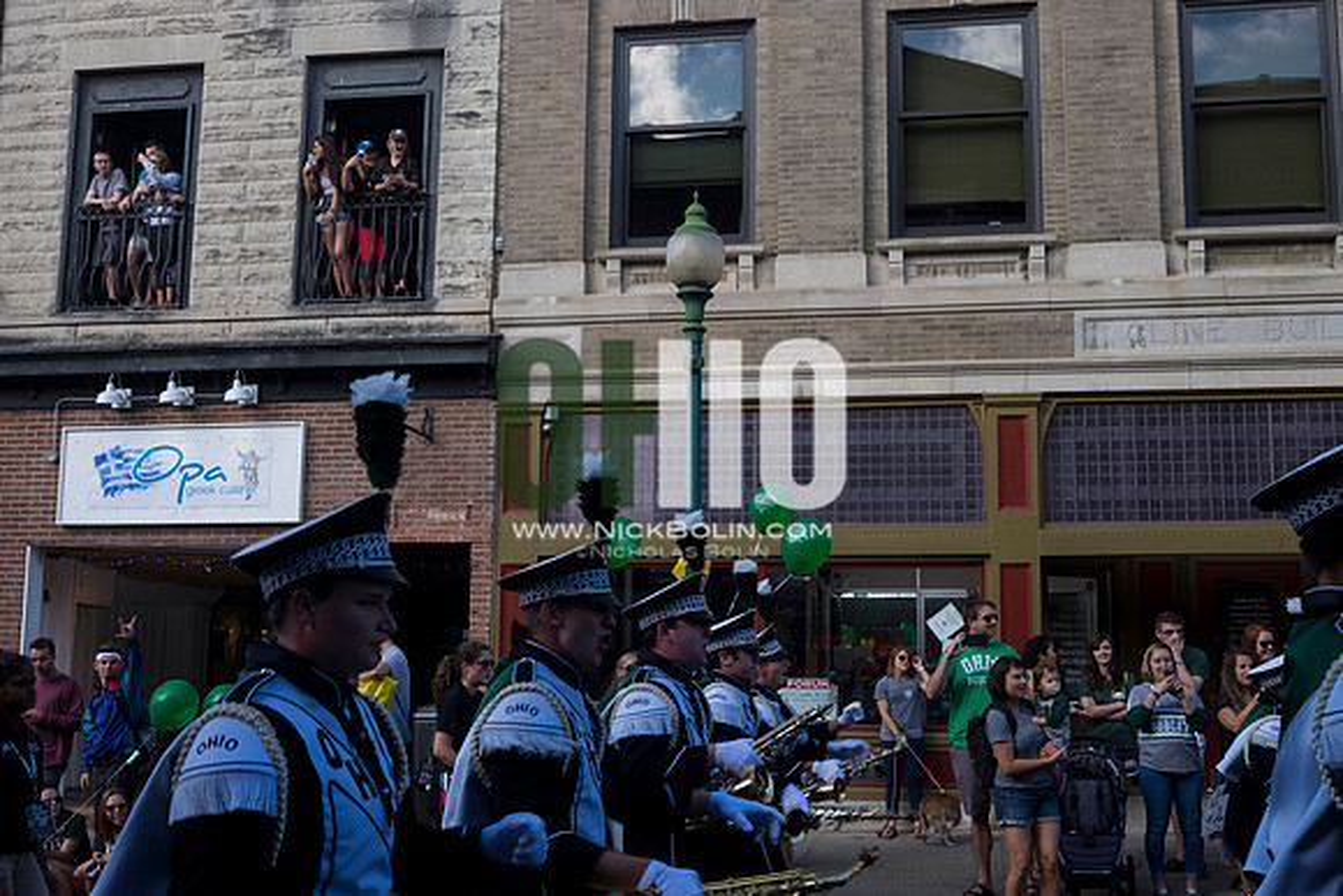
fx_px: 1530
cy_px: 448
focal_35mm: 41
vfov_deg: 32.6
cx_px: 672
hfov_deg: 47.4
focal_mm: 27
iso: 400
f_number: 10
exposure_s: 1/200
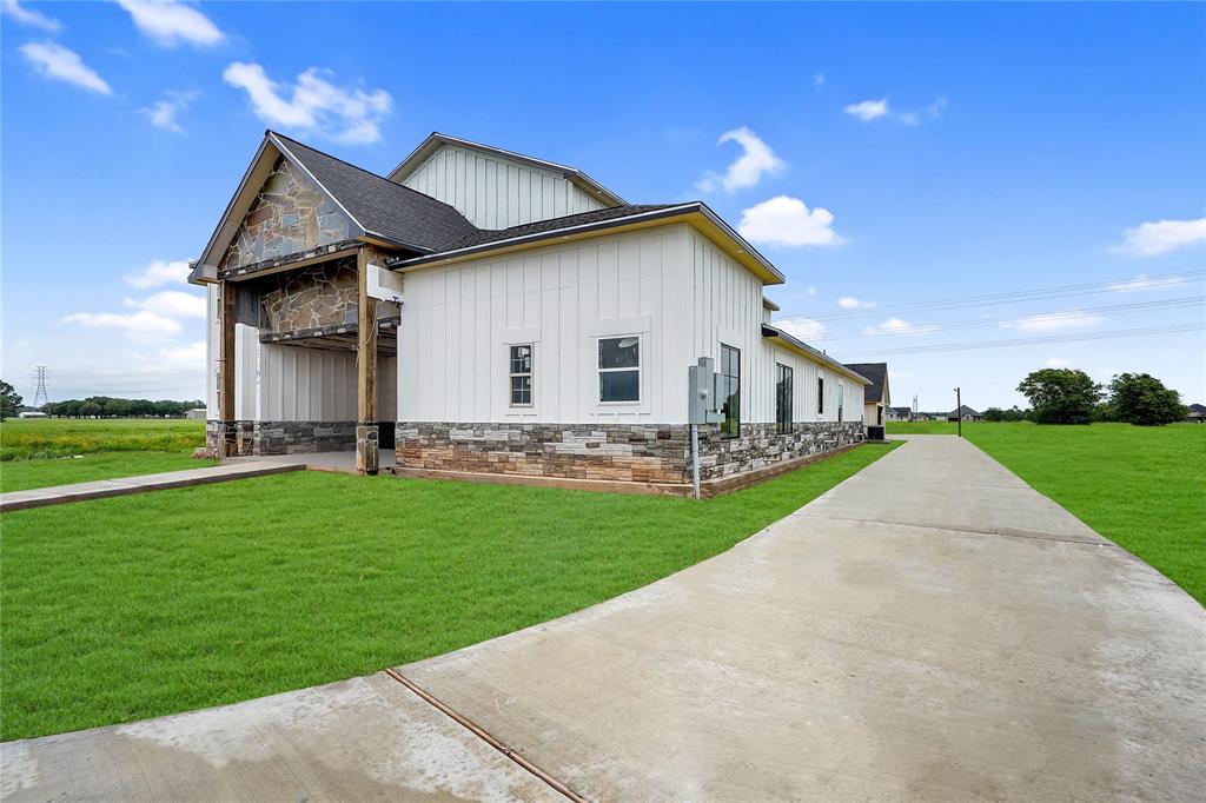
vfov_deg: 73.7
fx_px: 536
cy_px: 402
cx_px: 603
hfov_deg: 96.8
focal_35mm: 16
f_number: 13
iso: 250
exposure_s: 1/200
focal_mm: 16
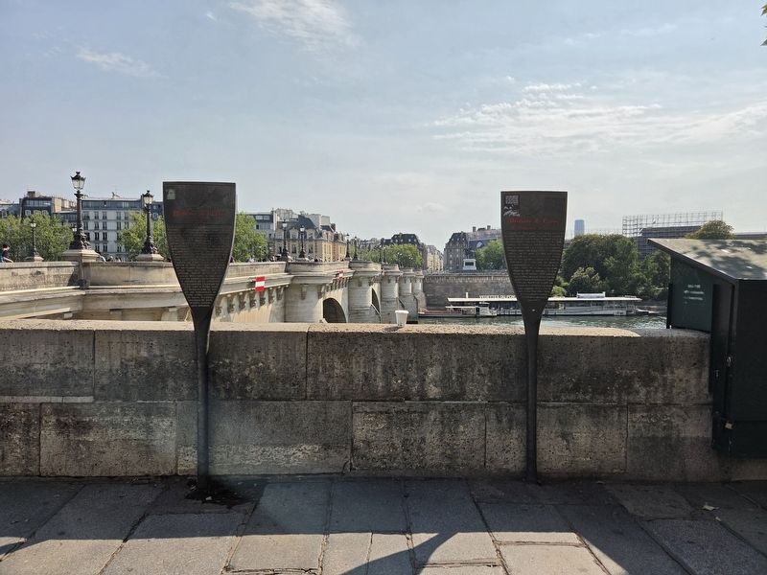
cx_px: 384
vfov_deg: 58.9
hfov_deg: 73.9
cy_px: 288
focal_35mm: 23
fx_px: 510
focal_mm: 5.4
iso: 80
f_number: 1.8
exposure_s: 1/7887
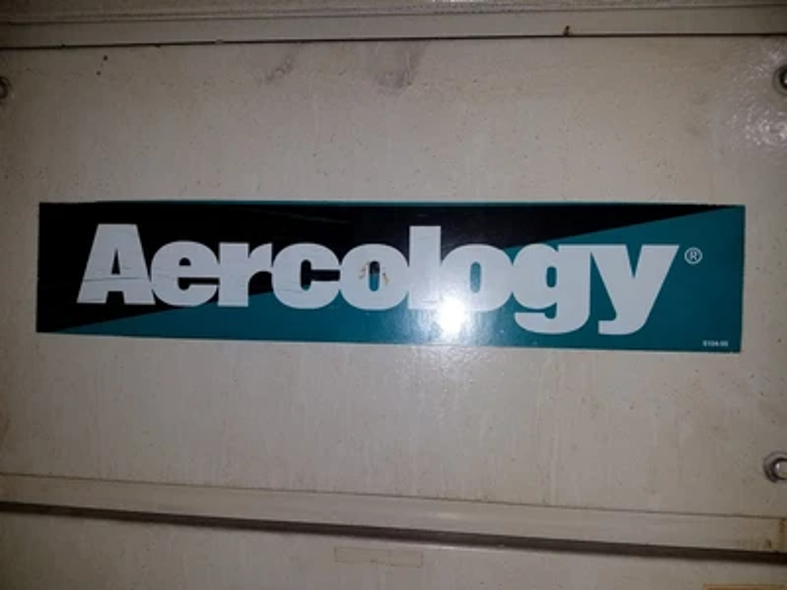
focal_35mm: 26
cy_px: 295
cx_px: 394
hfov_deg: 67.3
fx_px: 591
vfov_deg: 53.1
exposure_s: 1/101
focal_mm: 4.2
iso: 40
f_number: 1.7
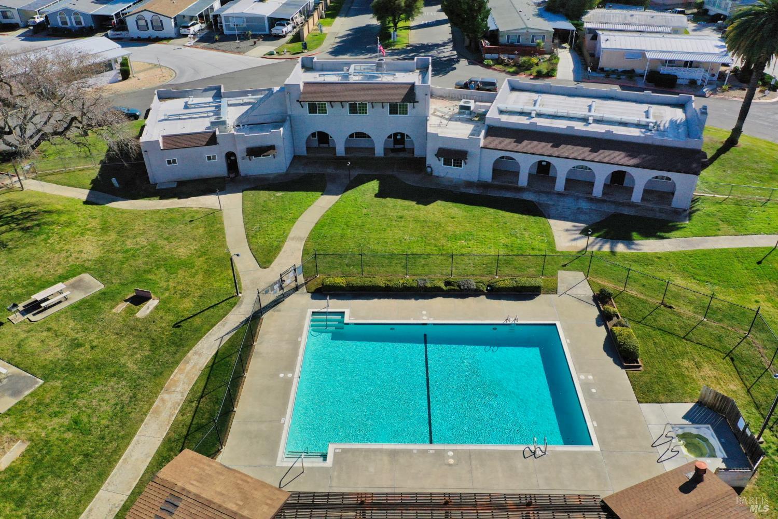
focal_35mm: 28
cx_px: 389
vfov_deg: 46.4
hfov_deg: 65.5
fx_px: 605
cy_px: 260
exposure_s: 1/200
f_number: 4.5
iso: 100
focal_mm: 10.26
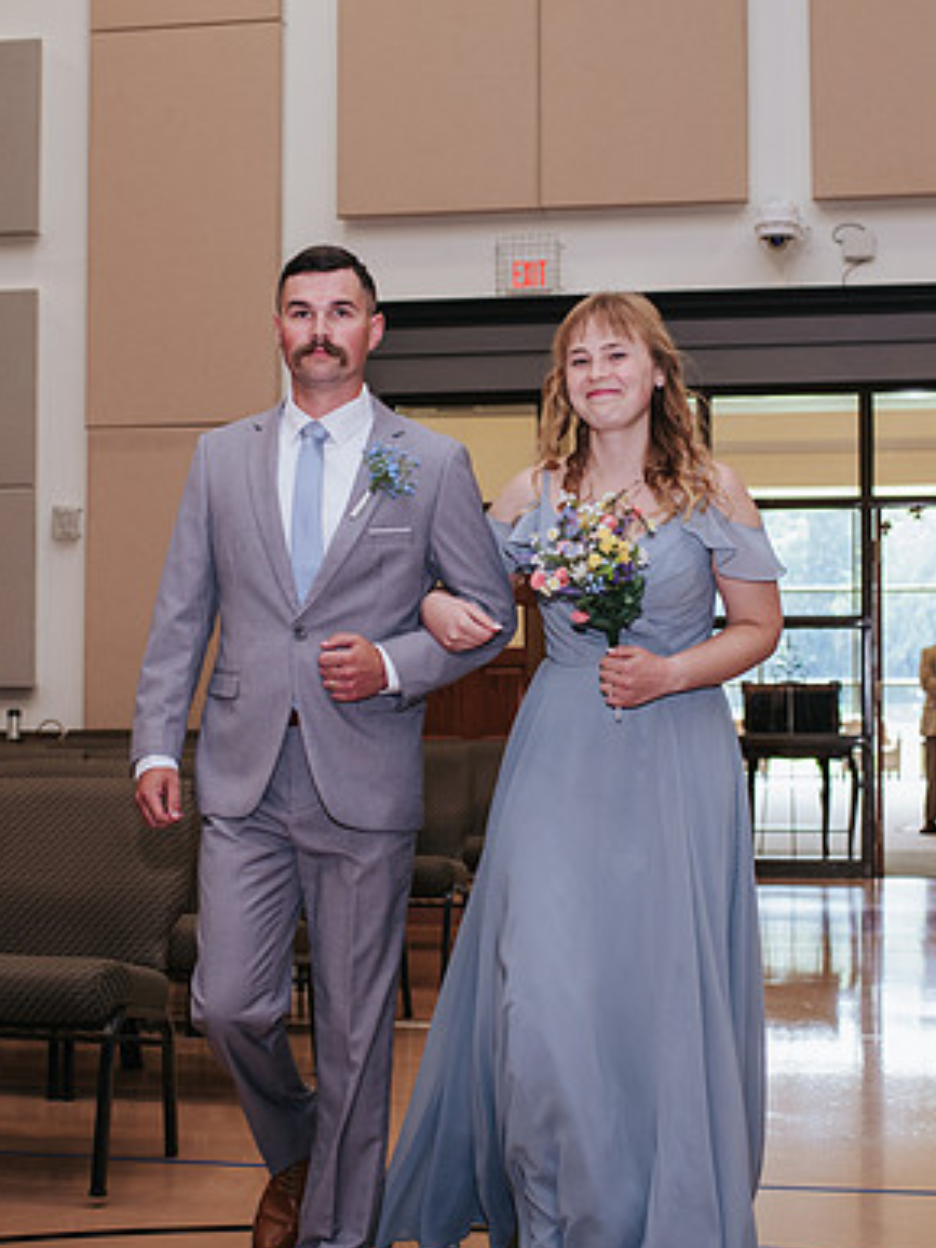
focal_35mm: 63
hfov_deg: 23.3
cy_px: 611
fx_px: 2270
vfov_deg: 30.7
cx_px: 489
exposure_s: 1/200
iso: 640
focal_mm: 35
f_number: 3.2
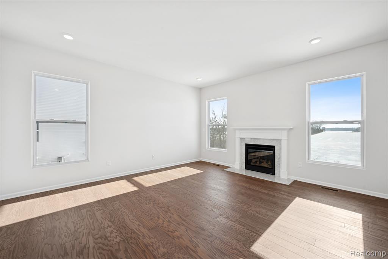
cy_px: 130
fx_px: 151
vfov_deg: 81.2
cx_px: 194
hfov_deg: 104.2
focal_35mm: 14
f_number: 9
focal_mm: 14
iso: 100
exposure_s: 1/15
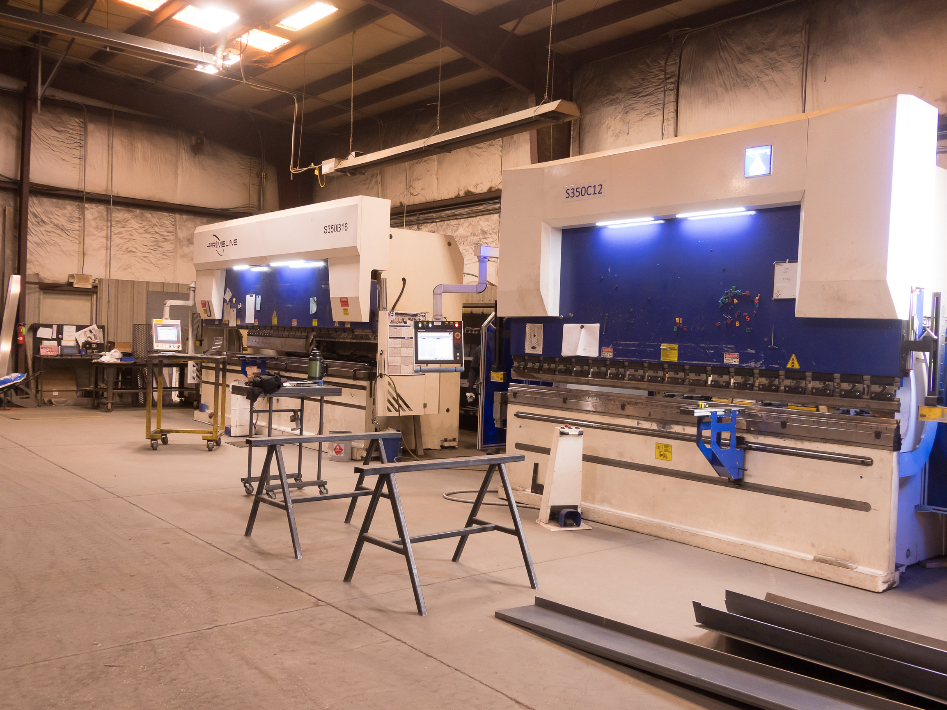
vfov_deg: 43.6
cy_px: 355
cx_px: 474
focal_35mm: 32
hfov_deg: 56.2
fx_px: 888
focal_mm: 10.1
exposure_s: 1/40
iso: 800
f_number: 3.5
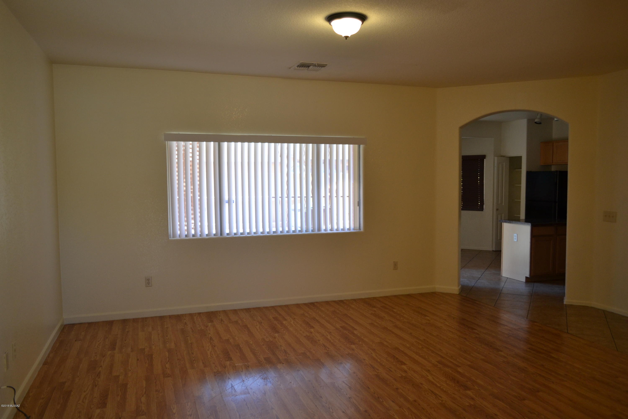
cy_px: 210
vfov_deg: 47.9
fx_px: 471
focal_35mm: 27
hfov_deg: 67.4
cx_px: 314
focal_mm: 18
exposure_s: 1/60
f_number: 4
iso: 400
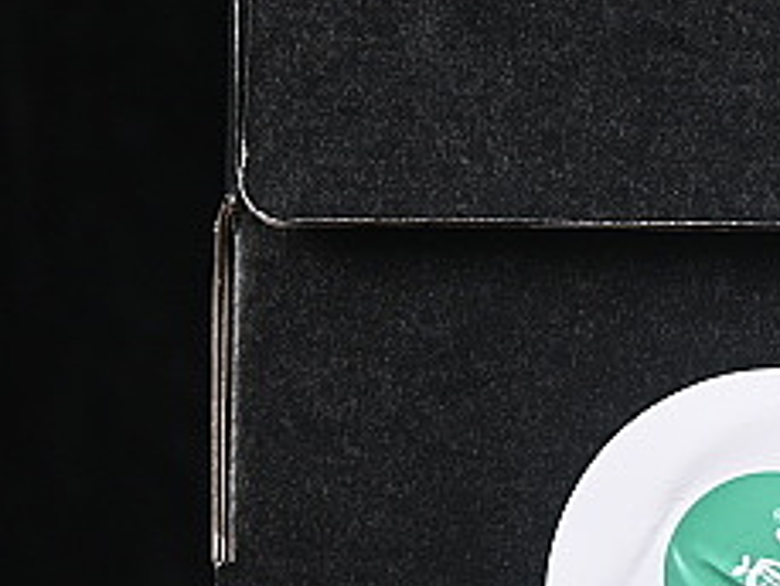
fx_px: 7665
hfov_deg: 5.7
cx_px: 1294
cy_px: 341
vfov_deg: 4.4
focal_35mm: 340
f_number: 6.3
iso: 160
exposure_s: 1/60
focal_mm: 50
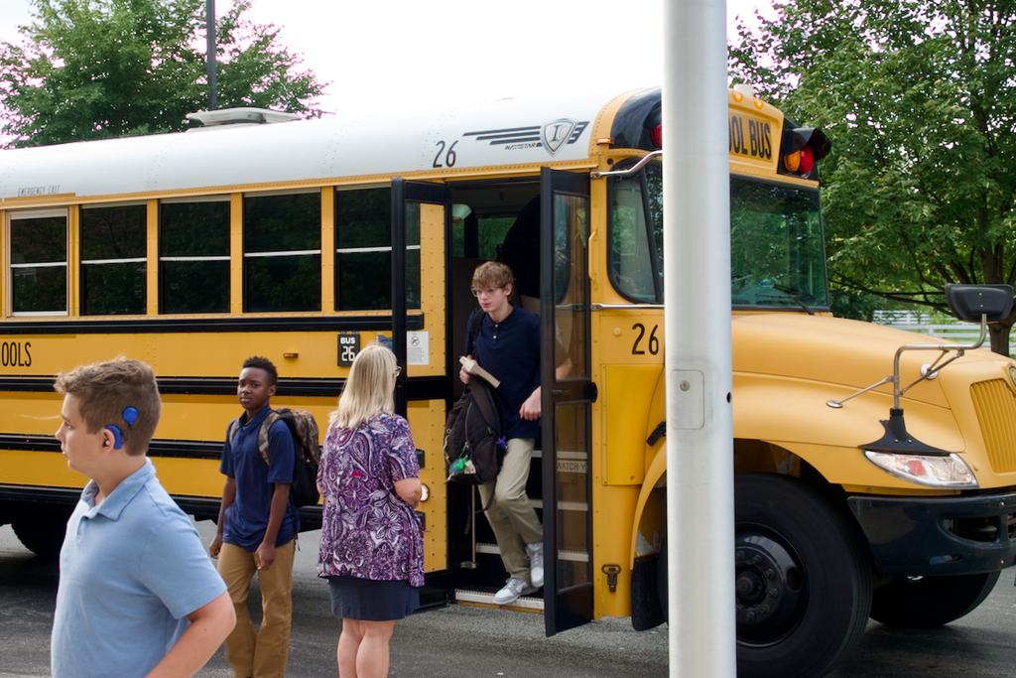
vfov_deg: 23.4
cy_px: 339
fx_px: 1637
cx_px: 508
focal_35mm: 58
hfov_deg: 34.5
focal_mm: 21.32
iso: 100
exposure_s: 1/160
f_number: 3.5
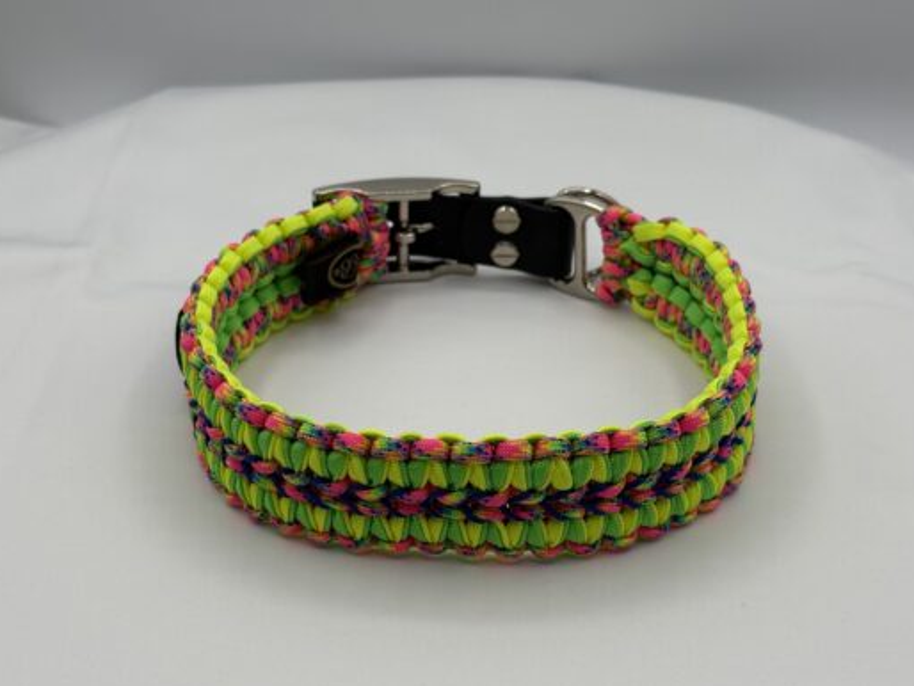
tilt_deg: -34.3
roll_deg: +1.0
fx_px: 1479
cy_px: 371
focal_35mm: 56
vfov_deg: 26.1
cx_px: 464
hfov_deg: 34.3
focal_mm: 6.76
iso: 64
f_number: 1.78
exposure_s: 1/2667
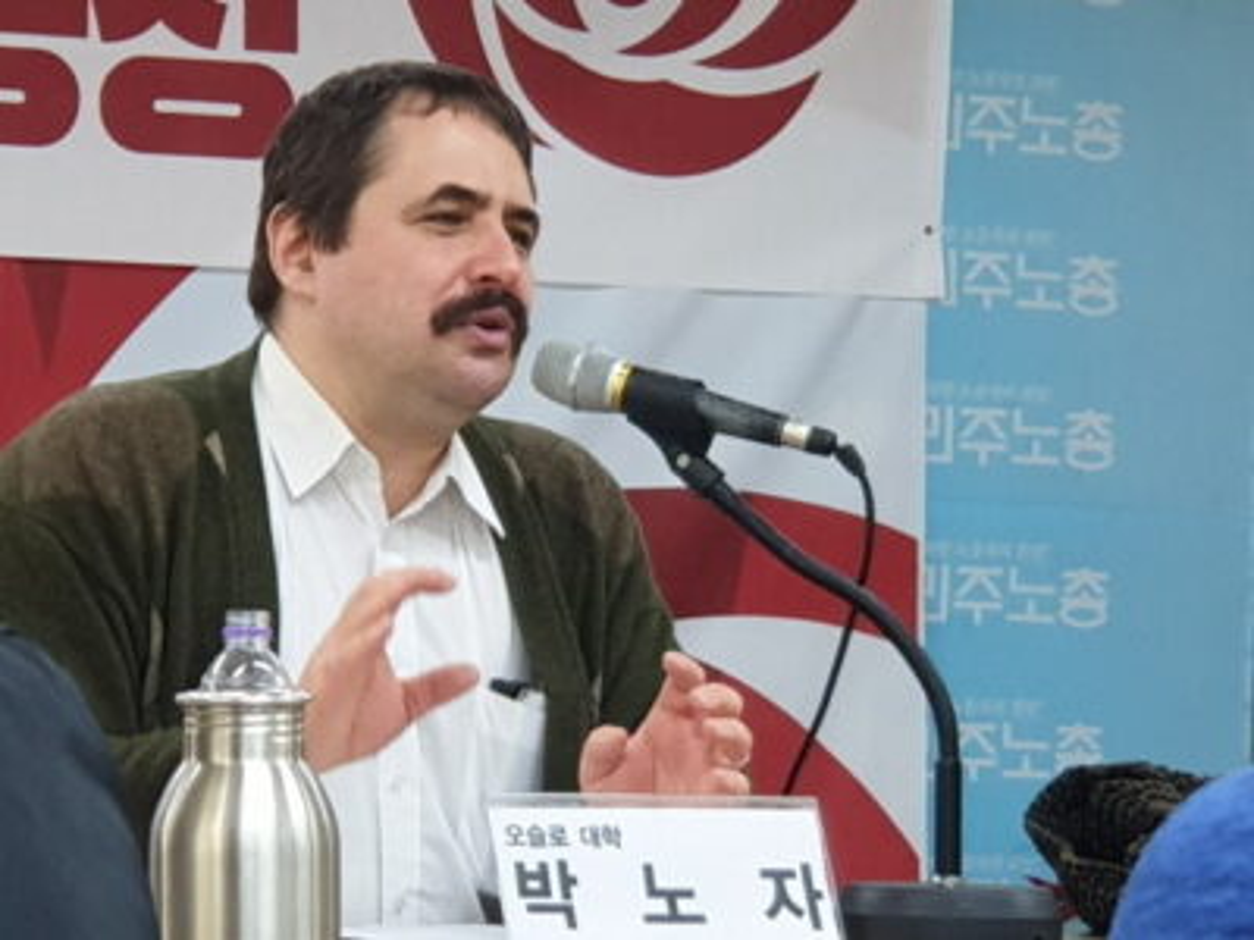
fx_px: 1884
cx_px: 627
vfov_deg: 28.0
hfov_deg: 36.8
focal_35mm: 52
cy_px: 470
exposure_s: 1/30
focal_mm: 6
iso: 125
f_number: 2.4
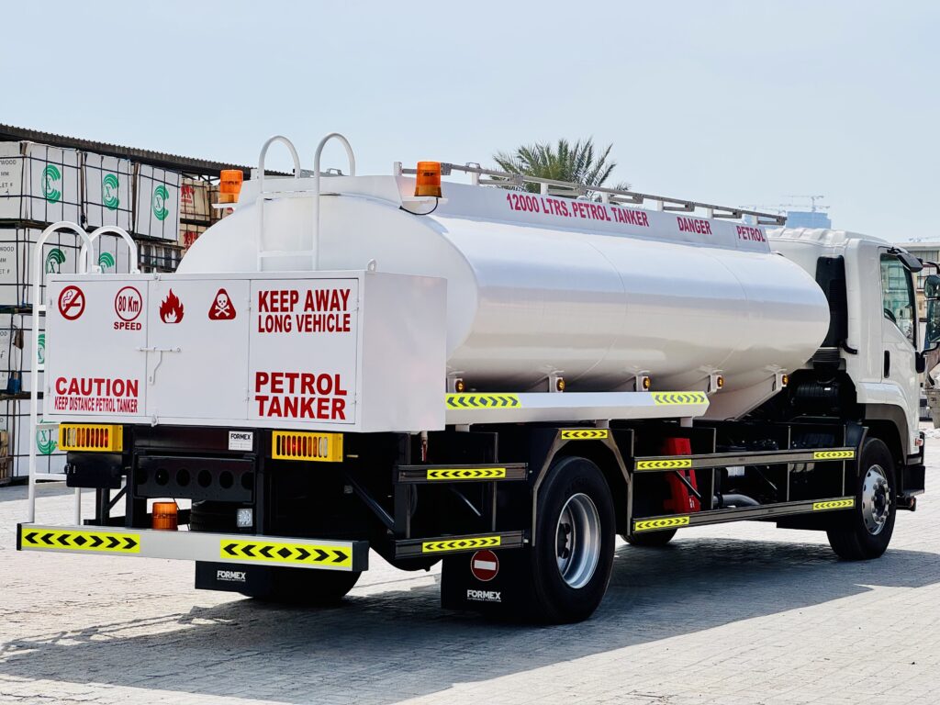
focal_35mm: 77
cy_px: 352
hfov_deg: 25.3
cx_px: 470
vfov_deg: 19.1
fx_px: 2091
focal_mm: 9
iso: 32
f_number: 2.8
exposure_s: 1/2053
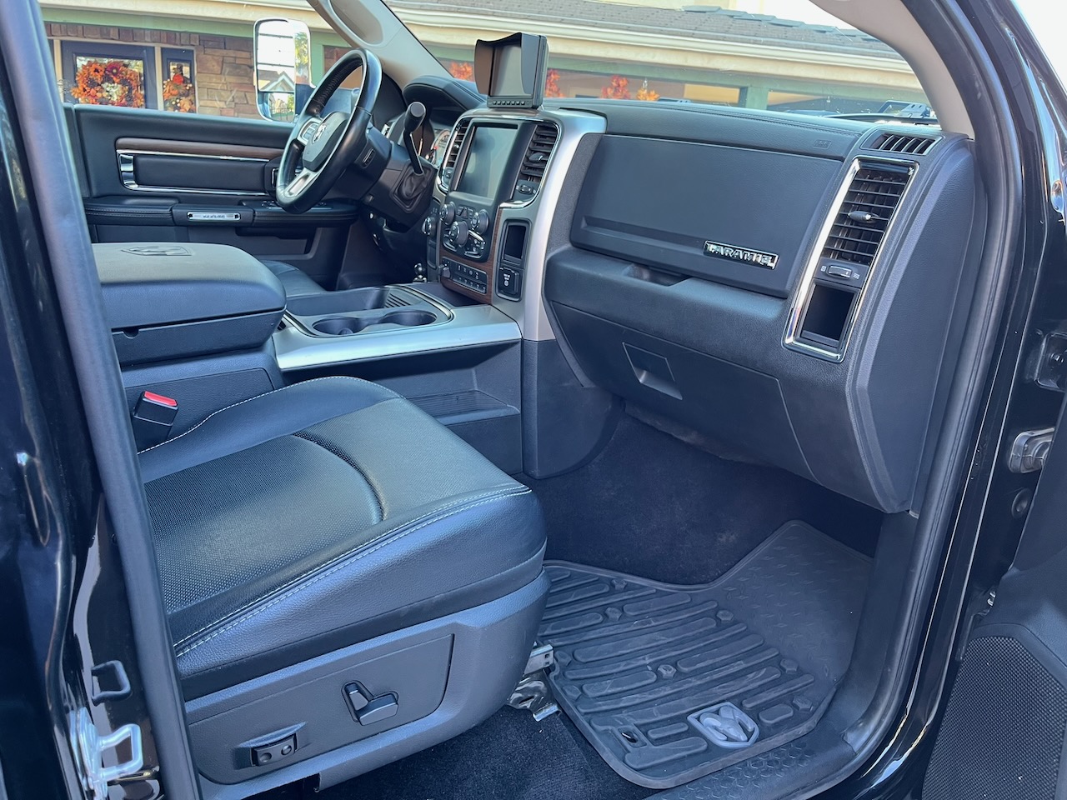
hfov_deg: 67.3
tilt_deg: -16.7
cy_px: 400
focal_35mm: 26
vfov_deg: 53.1
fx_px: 801
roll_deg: -4.2
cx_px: 534
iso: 125
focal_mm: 5.1
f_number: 1.6
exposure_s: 1/72
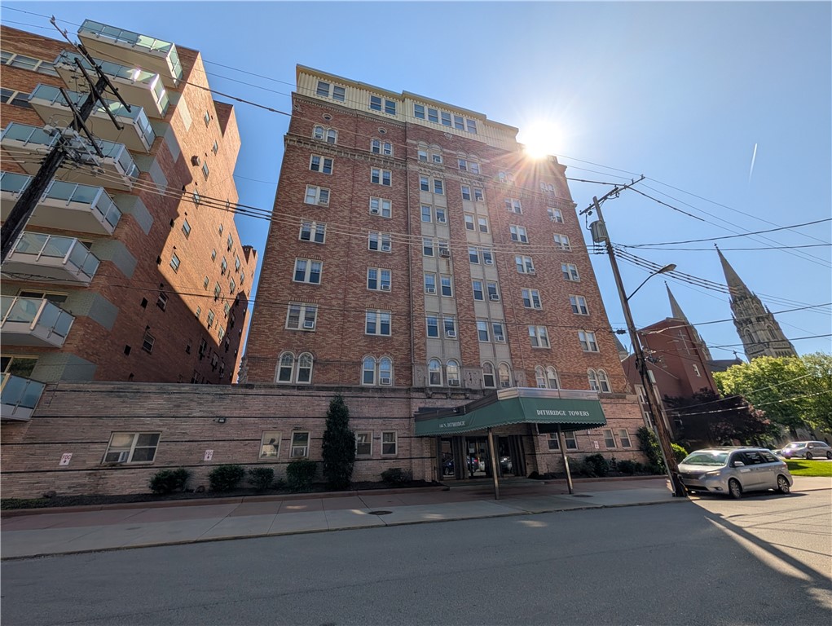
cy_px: 313
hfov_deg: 110.5
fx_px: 289
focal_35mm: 12
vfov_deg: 94.6
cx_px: 416
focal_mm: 2.02
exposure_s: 1/7299
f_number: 1.7
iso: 53
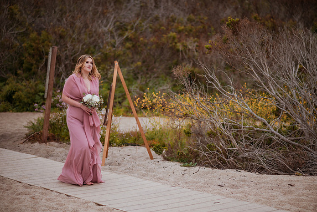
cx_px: 159
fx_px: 757
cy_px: 106
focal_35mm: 86
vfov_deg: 15.9
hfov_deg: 23.6
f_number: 1.8
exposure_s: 1/1250
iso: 200
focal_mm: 85
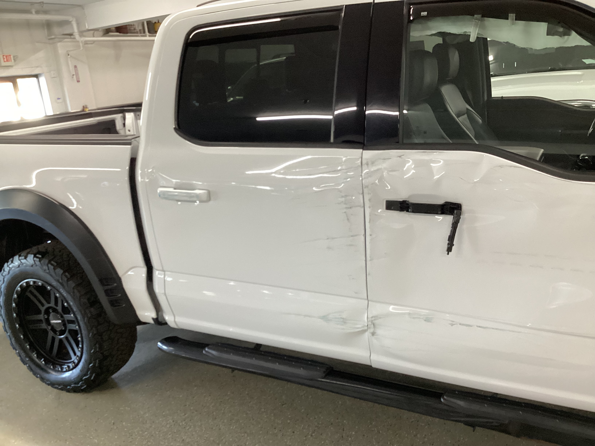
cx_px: 298
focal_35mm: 31
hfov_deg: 58.4
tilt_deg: -17.7
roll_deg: +4.7
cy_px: 223
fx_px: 533
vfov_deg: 45.4
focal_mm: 3.3
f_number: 2.4
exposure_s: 1/60
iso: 200
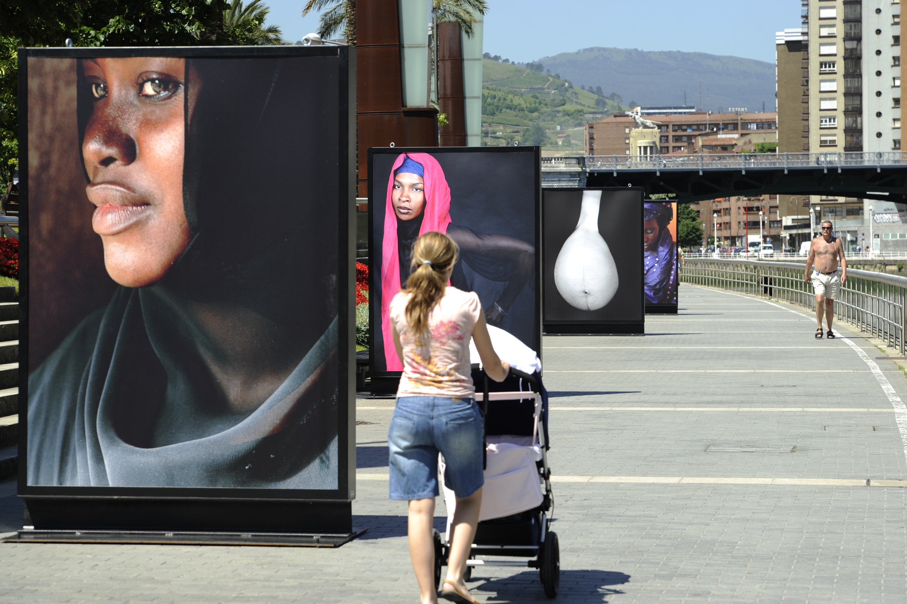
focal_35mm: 105
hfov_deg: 19.5
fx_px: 2644
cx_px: 454
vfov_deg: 13.0
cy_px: 302
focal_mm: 105
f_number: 7.1
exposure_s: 1/250
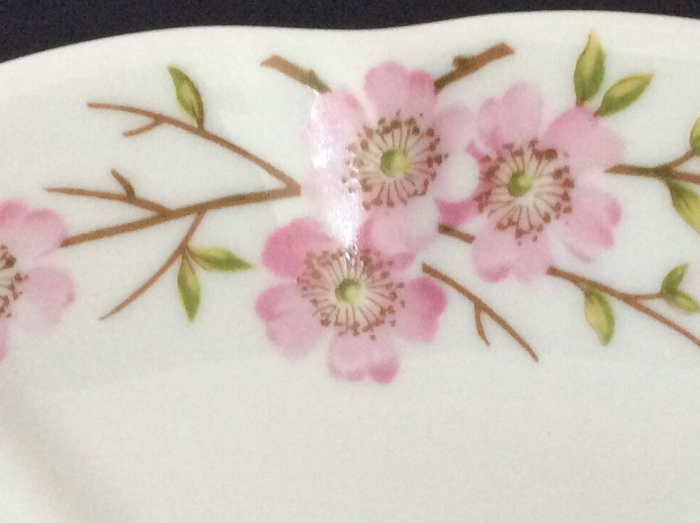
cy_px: 331
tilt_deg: -55.5
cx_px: 416
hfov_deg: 23.0
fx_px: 1716
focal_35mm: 85
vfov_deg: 17.3
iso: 200
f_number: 2.4
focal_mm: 3.3
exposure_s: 1/25
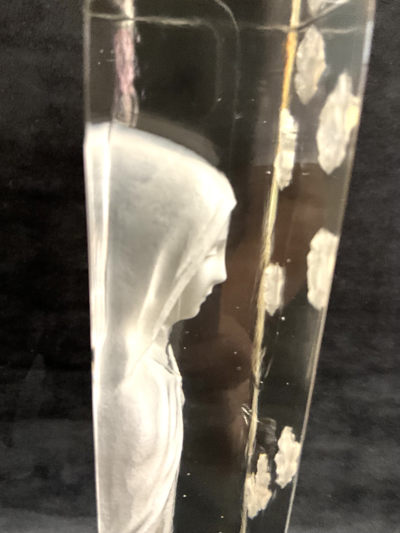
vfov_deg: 61.7
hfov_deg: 48.2
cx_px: 200
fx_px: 447
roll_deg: -2.5
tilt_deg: -22.4
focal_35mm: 29
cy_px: 266
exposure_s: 1/33
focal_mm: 3
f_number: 1.8
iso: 250
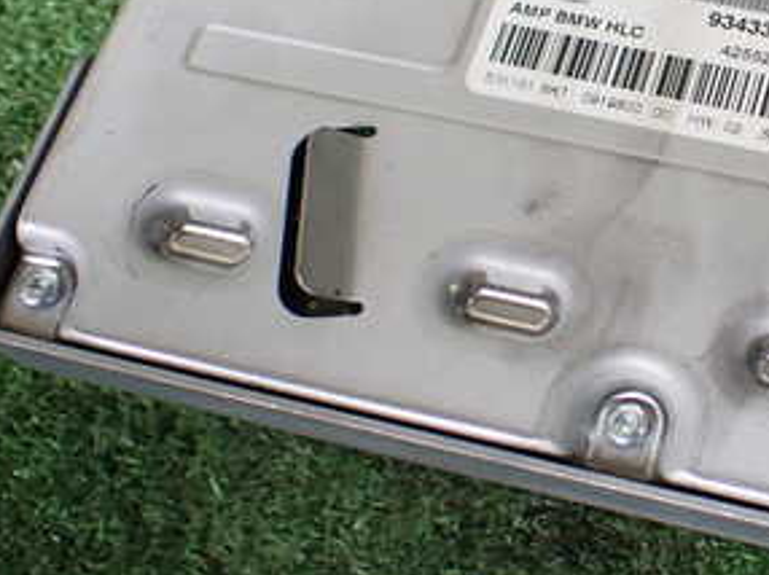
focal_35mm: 63
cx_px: 734
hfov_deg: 29.1
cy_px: 180
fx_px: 1398
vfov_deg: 23.1
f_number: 2.3
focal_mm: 5.4
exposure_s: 1/125
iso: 160
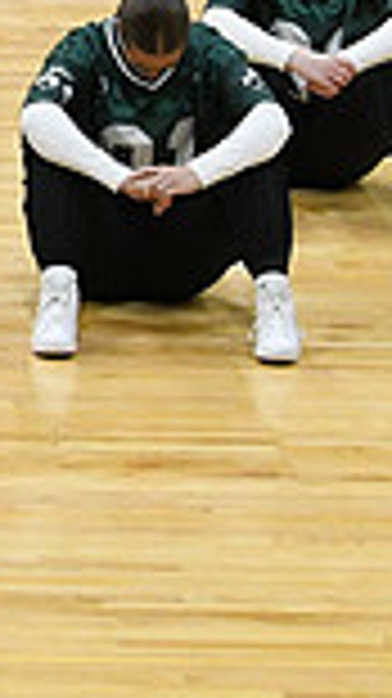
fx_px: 7607
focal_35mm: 411
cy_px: -88
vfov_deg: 5.2
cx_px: -883
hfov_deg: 2.9
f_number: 4
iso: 3200
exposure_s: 1/250
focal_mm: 70
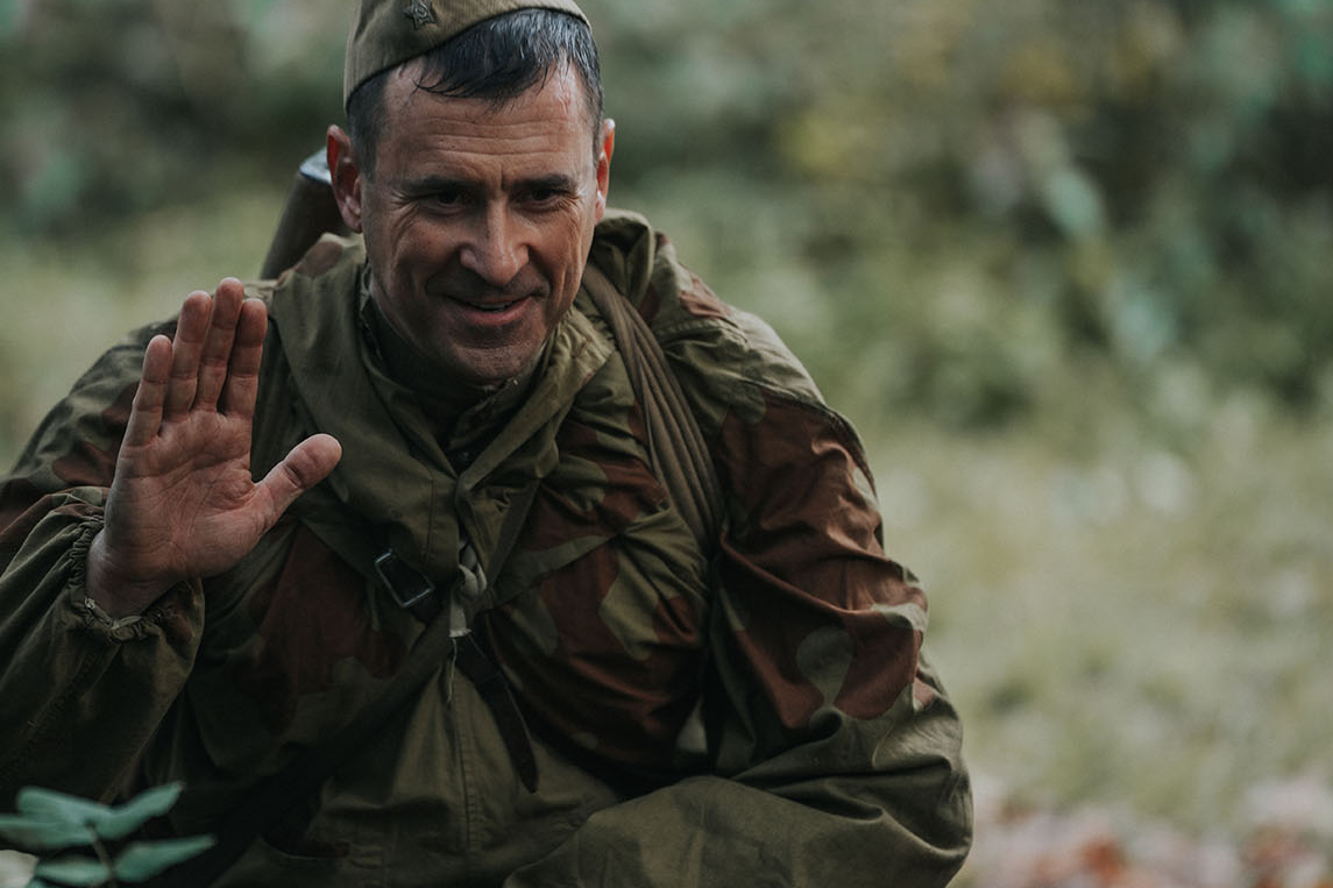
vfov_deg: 6.1
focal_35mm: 224
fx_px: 8292
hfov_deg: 9.2
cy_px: 473
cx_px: 559
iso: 200
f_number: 2.8
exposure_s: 1/125
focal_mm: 180
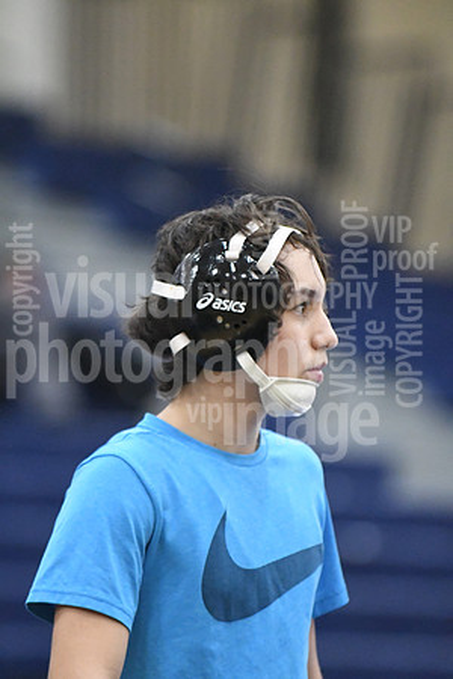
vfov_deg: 6.9
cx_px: 226
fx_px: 5662
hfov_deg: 4.6
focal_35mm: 300
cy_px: 340
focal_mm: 200
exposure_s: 1/1000
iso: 12800
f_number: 3.2
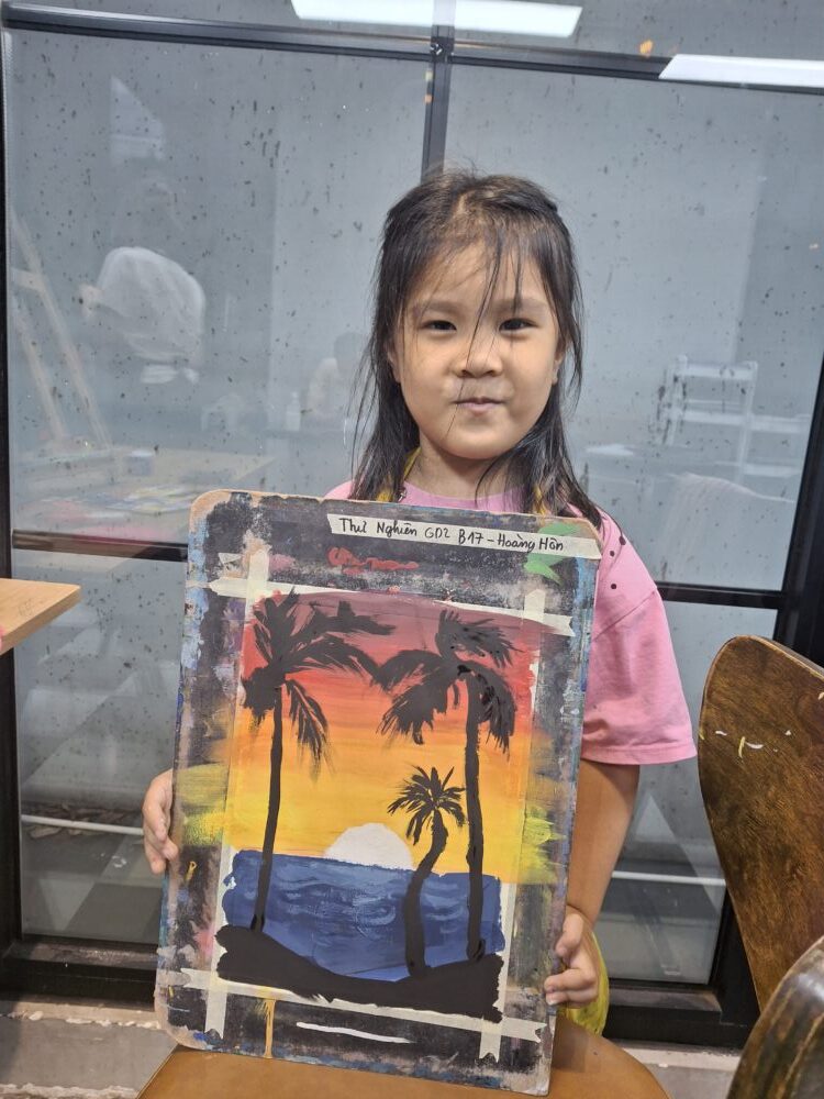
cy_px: 550
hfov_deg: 54.9
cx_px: 412
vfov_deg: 69.4
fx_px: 793
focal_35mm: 25
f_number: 1.8
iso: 125
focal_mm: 4.69
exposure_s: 1/100
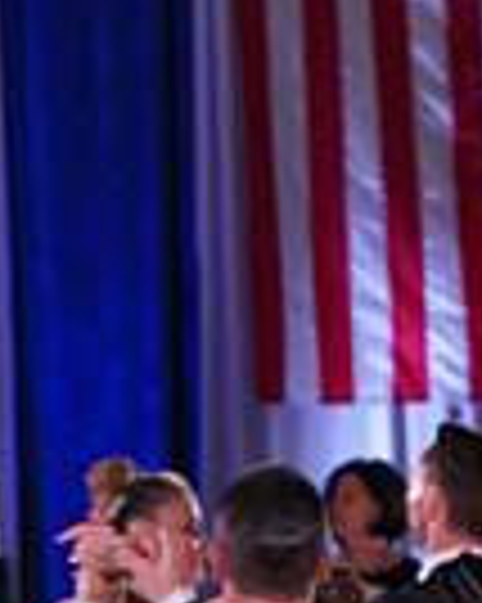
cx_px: 755
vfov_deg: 6.0
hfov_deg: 4.9
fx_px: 5606
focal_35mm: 314
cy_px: 1107
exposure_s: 1/160
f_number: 5.6
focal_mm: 77
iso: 1600
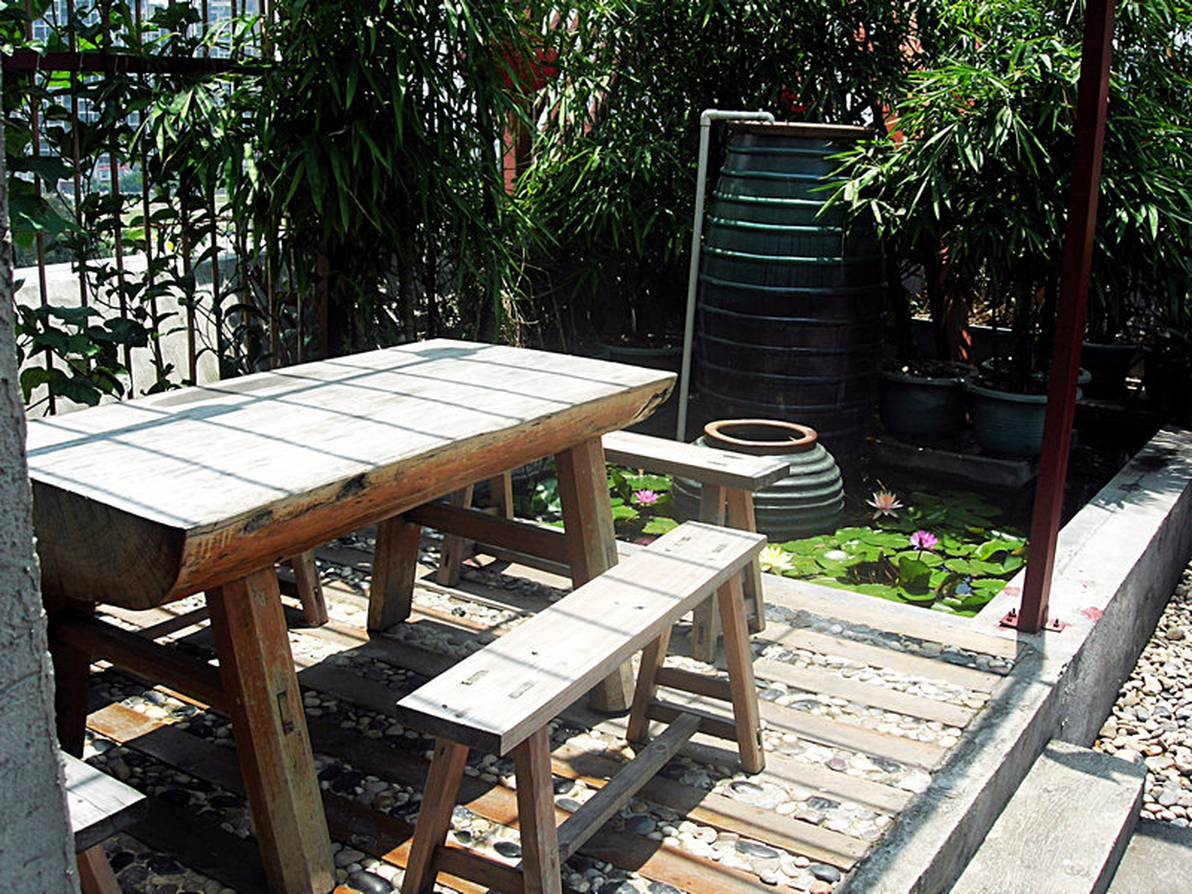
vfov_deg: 37.7
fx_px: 1309
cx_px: 596
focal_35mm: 38
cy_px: 447
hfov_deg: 49.0
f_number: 4.8
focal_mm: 7.8
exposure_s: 1/394
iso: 64
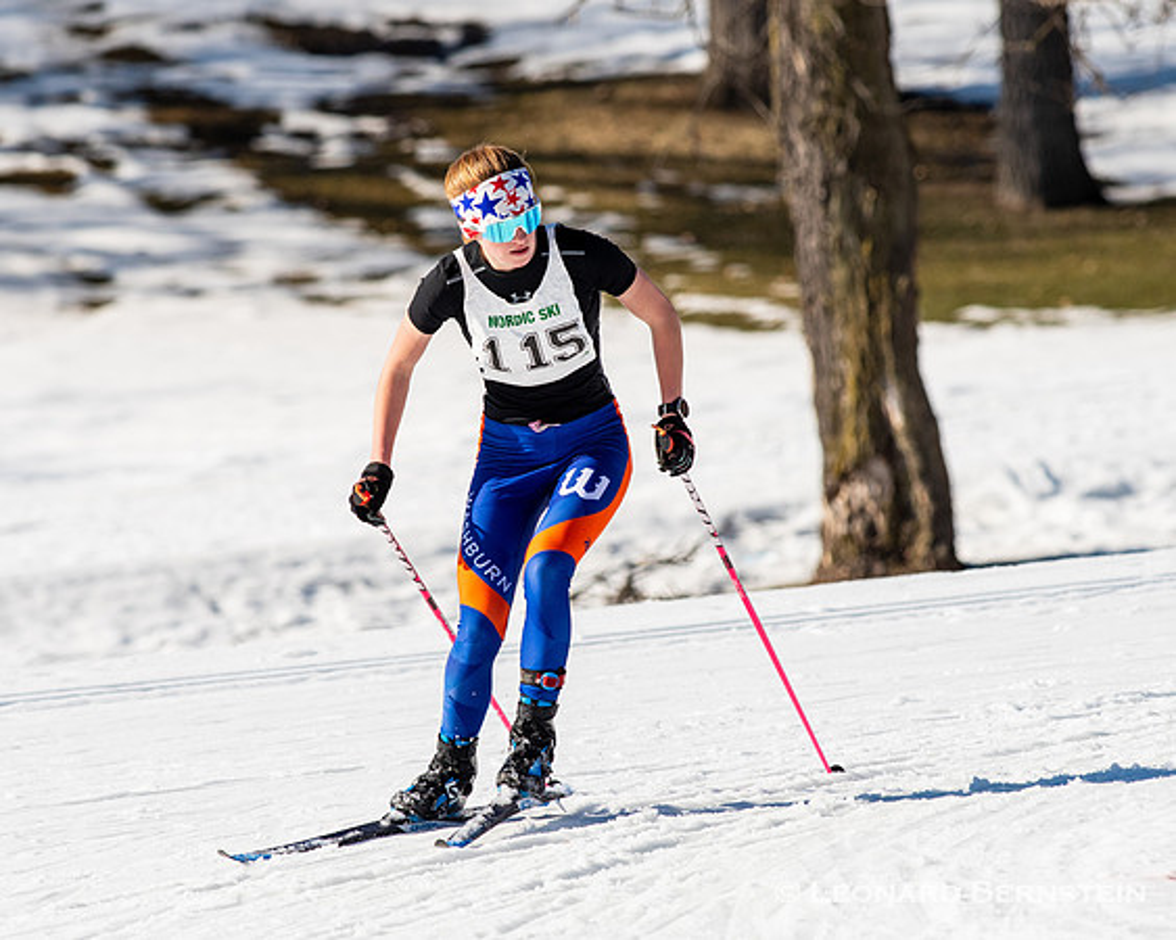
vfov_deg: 3.1
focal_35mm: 507
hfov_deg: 3.8
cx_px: 539
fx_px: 17633
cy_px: 470
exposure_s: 1/2000
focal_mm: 300
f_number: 7.1
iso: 400
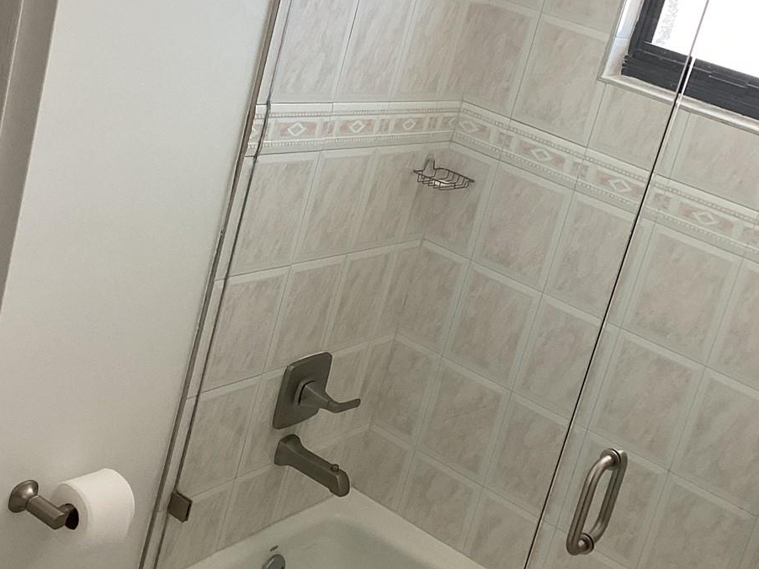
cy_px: 201
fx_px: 1206
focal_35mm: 55
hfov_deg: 34.9
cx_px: 395
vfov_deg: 26.4
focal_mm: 3.3
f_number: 2.4
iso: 64
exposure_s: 1/60
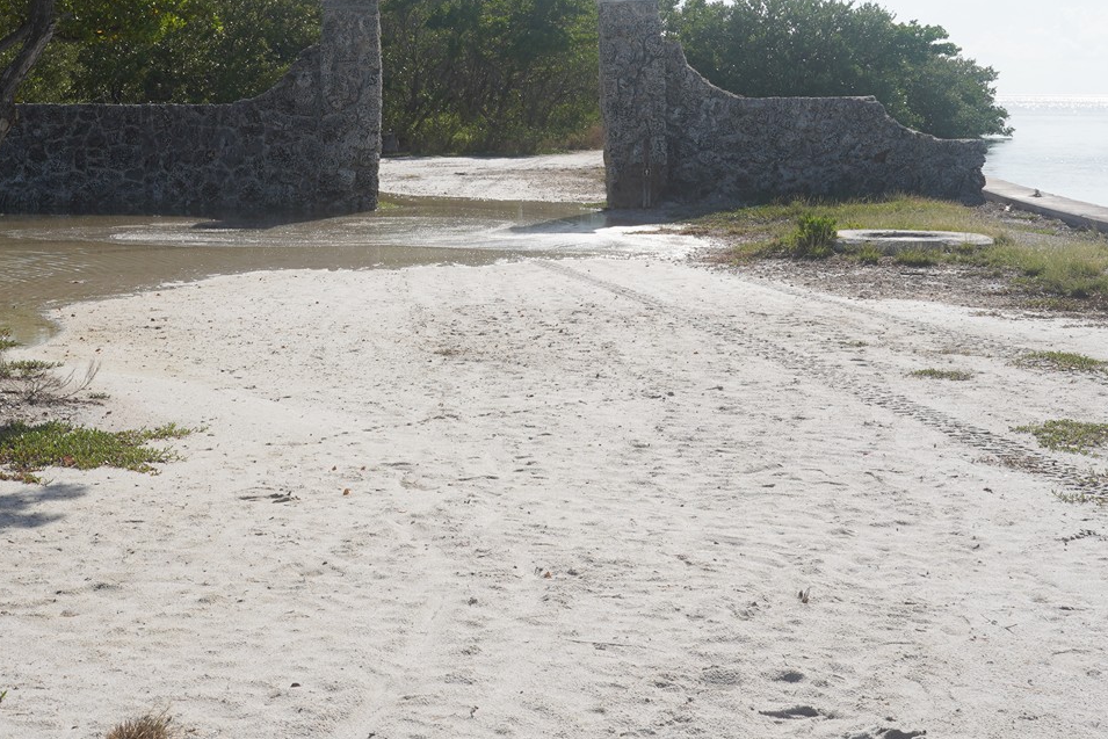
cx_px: 311
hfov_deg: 29.7
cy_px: 9
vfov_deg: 19.7
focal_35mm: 67
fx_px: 2062
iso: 100
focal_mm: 32
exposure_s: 1/100
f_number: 18
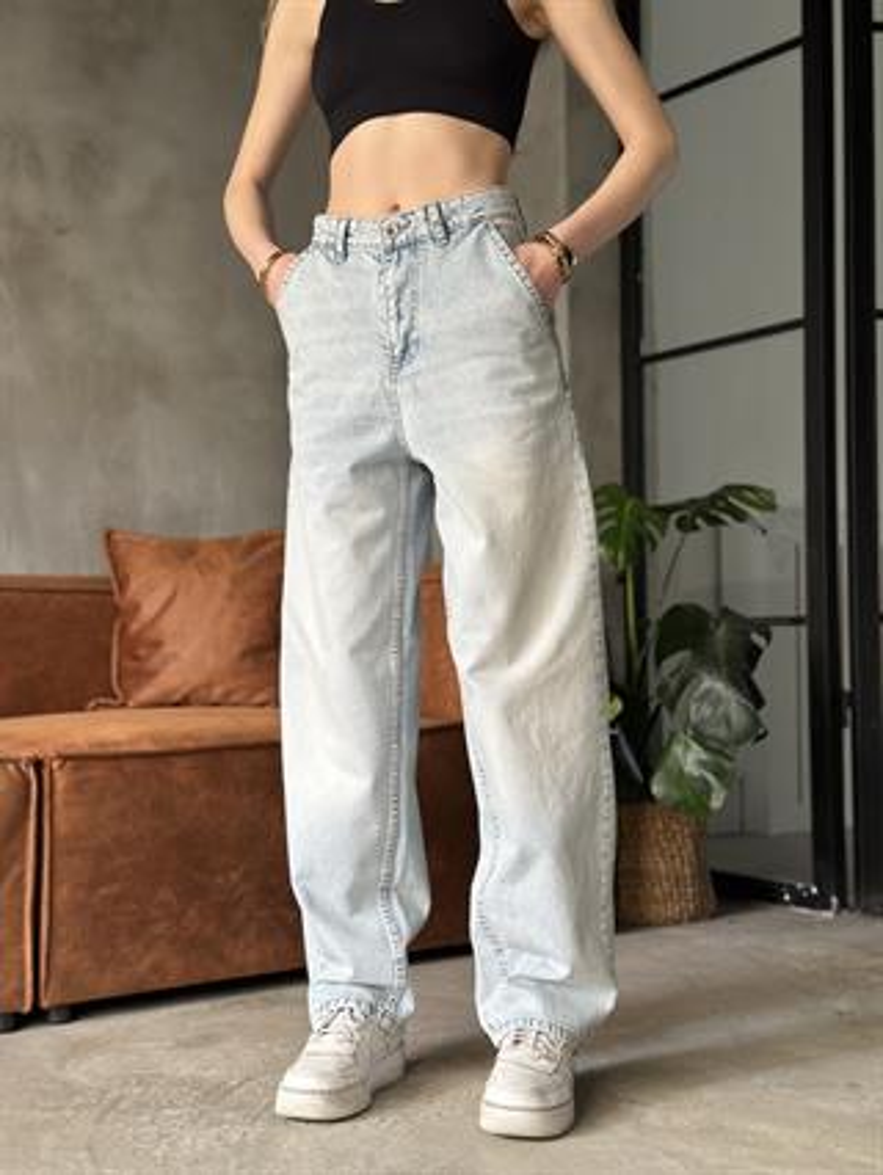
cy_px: 588
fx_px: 1631
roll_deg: +0.3
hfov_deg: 30.3
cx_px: 442
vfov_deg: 39.6
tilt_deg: +2.2
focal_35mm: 48
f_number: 1.78
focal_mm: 6.86
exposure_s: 1/121
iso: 125
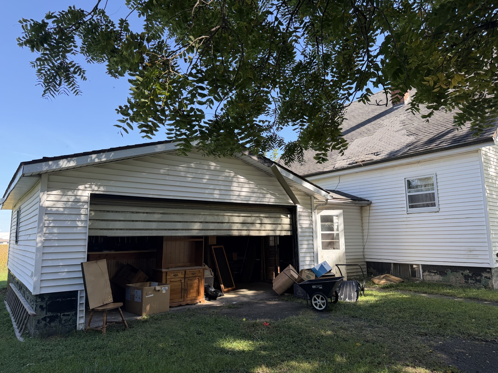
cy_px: 186
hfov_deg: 71.6
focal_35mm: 24
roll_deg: +0.9
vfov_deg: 56.8
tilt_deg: +8.6
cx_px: 249
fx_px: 345
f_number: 1.78
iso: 100
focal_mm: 6.76
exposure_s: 1/1211
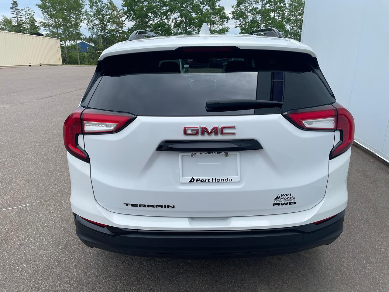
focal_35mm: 26
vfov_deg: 53.1
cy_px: 146
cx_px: 194
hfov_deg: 67.3
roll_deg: +0.1
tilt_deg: -19.6
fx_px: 292
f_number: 1.6
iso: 32
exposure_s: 1/2747
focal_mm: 4.2
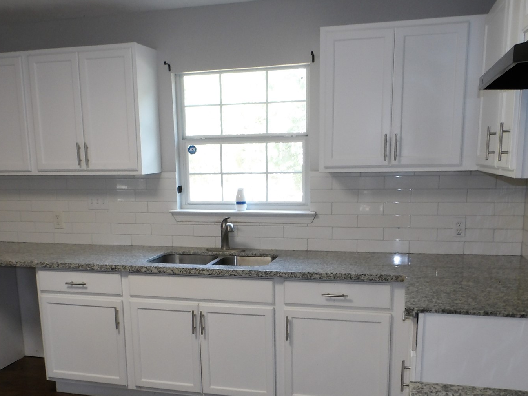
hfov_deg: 52.5
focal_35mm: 35
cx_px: 233
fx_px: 534
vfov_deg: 40.1
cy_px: 273
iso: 200
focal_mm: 4.2
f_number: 4.1
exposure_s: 1/30
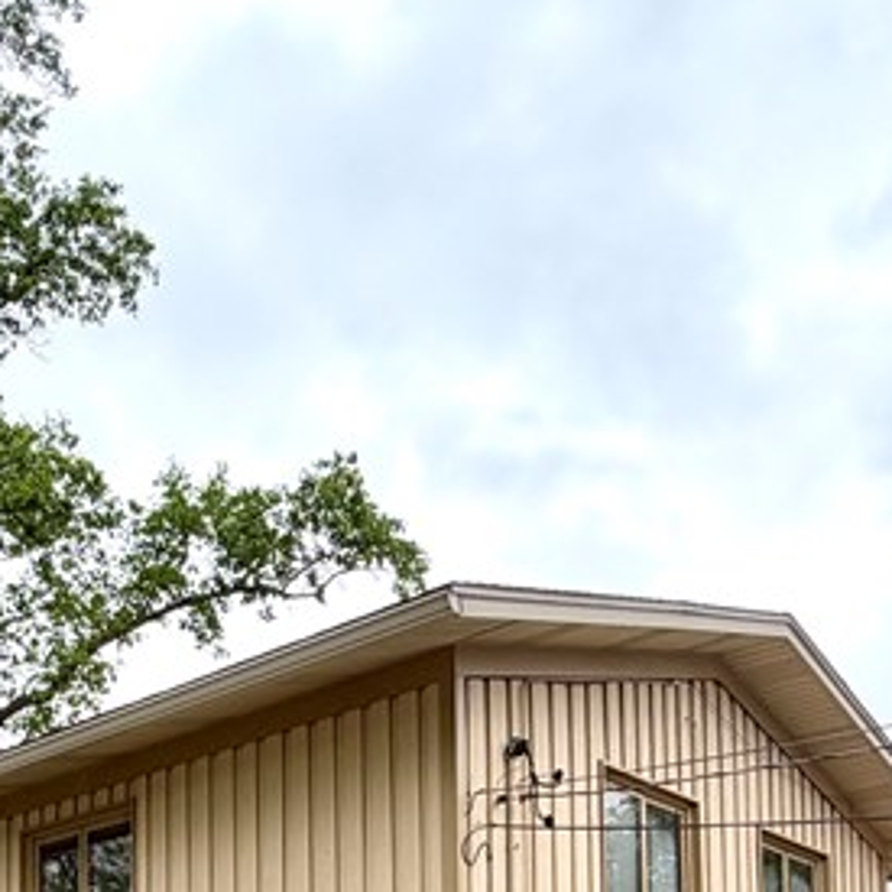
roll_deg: +0.7
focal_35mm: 46
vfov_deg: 30.9
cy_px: 1080
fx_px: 1341
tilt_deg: +4.5
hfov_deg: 36.3
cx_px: 279
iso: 32
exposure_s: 1/770
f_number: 2.2
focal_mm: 2.22
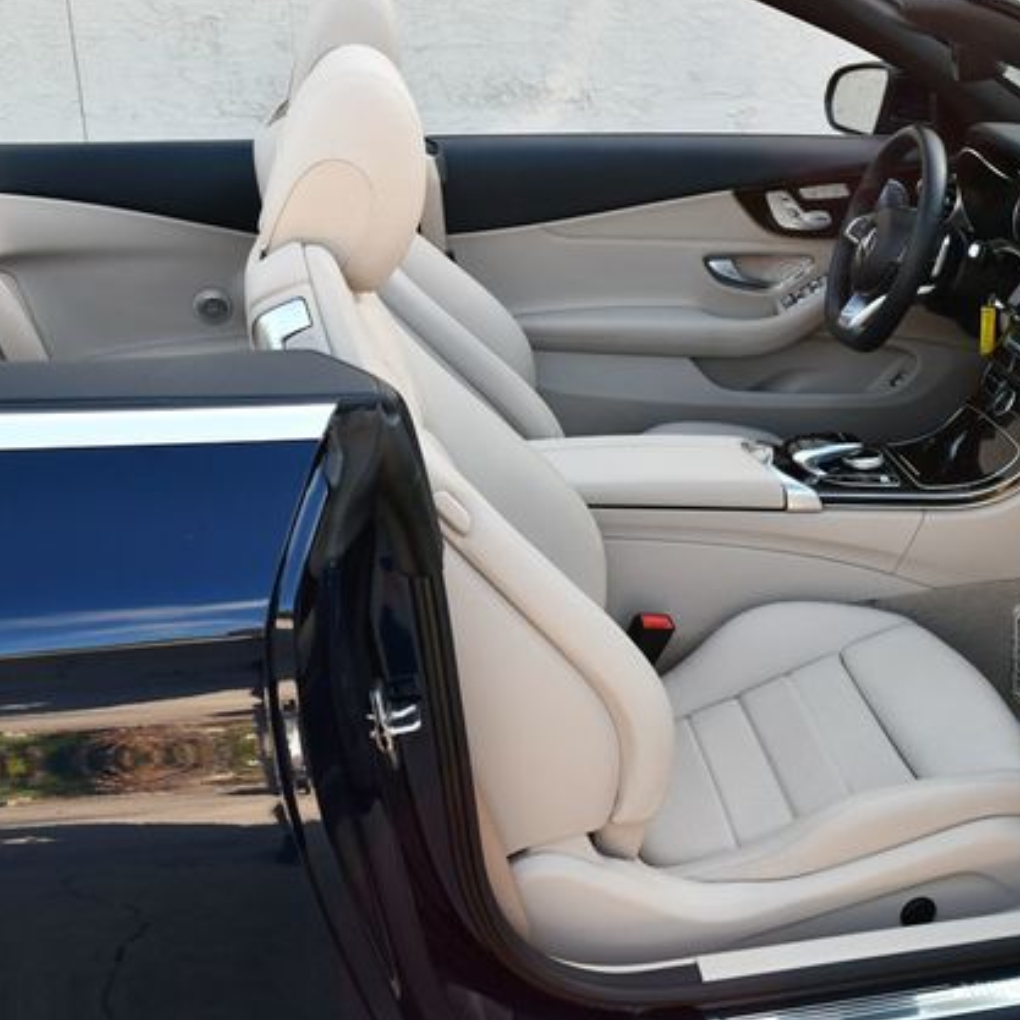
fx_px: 1567
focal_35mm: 47
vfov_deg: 36.1
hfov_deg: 35.5
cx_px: 722
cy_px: 506
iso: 400
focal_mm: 18
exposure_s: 1/250
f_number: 5.6
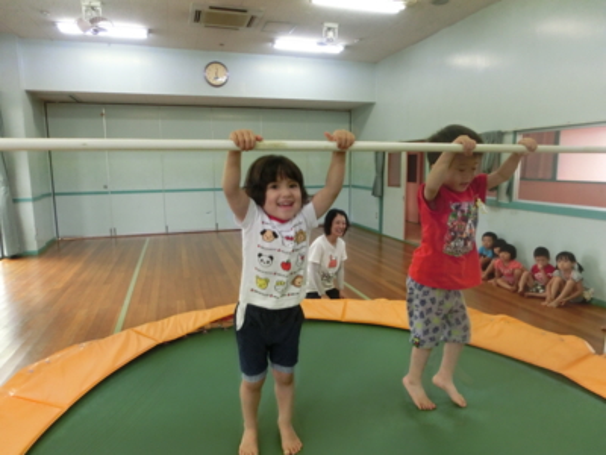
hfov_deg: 71.6
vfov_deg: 56.8
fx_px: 420
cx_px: 303
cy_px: 228
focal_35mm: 24
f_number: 3
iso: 800
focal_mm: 4.24
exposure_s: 1/250
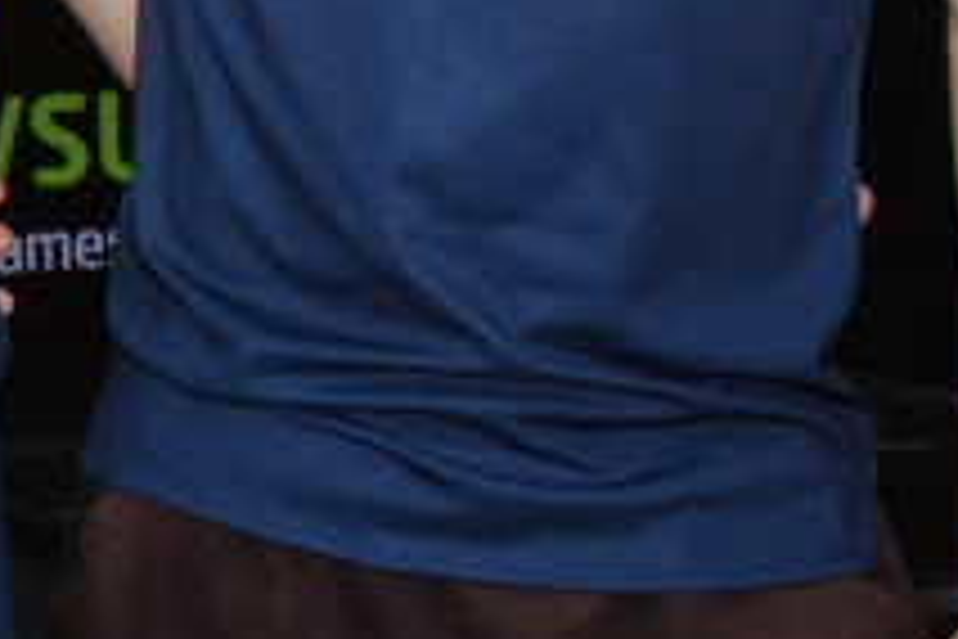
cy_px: -425
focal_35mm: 202
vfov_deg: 6.7
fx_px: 5375
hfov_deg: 9.3
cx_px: -1138
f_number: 4
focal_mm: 28
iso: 800
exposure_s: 1/60
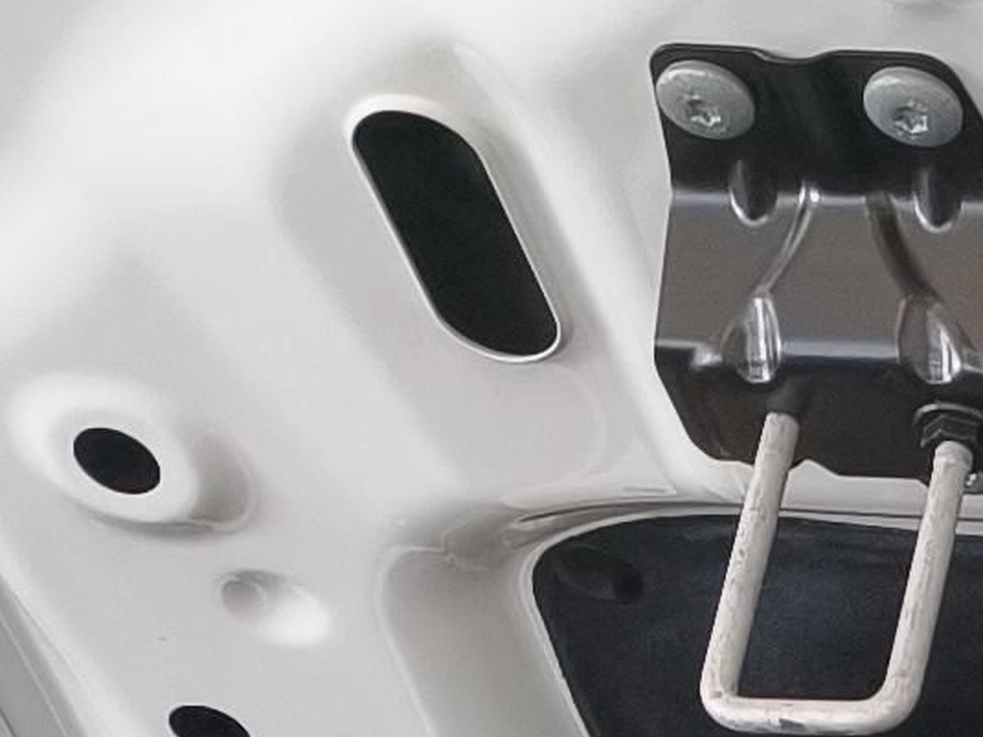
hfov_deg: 9.4
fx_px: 4997
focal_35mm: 176
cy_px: 1792
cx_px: 2719
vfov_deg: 7.8
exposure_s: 1/99.9
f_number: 1.62
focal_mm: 6.45
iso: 200
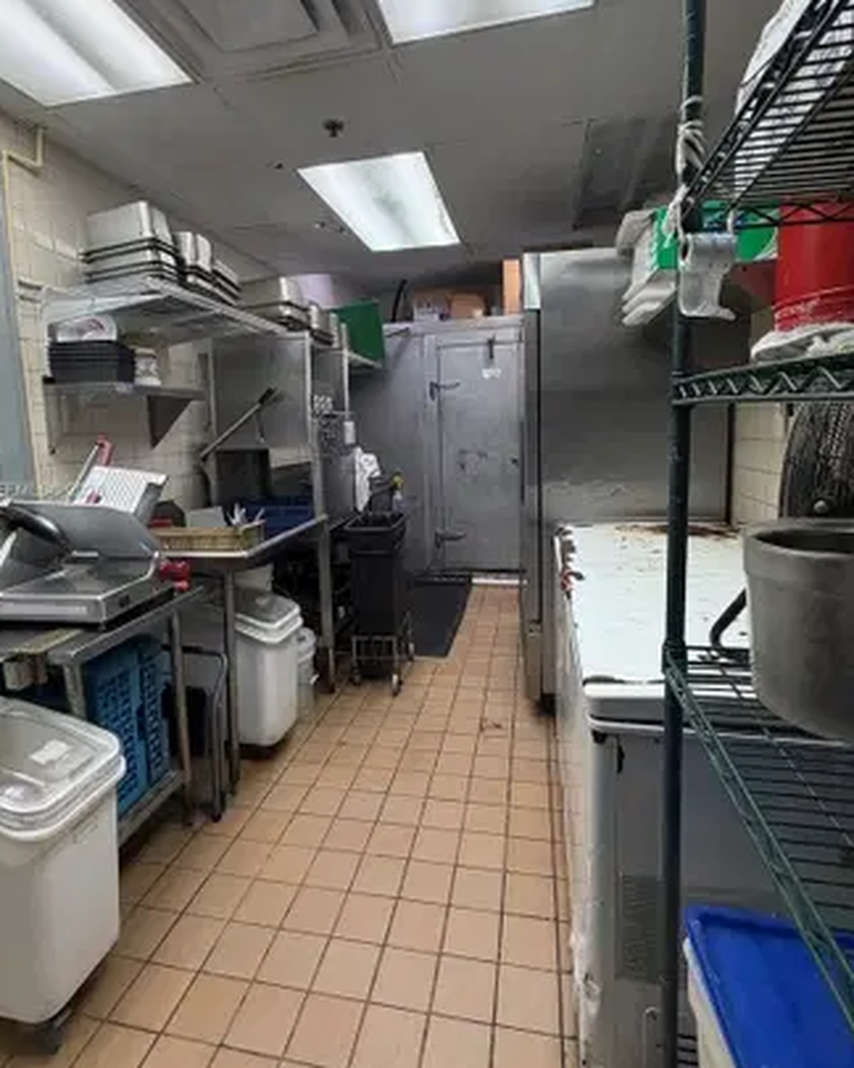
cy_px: 492
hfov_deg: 73.8
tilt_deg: -6.7
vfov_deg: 86.2
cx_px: 414
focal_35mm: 18
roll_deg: +2.6
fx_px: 569
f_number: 2.2
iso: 200
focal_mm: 2.22
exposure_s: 1/60
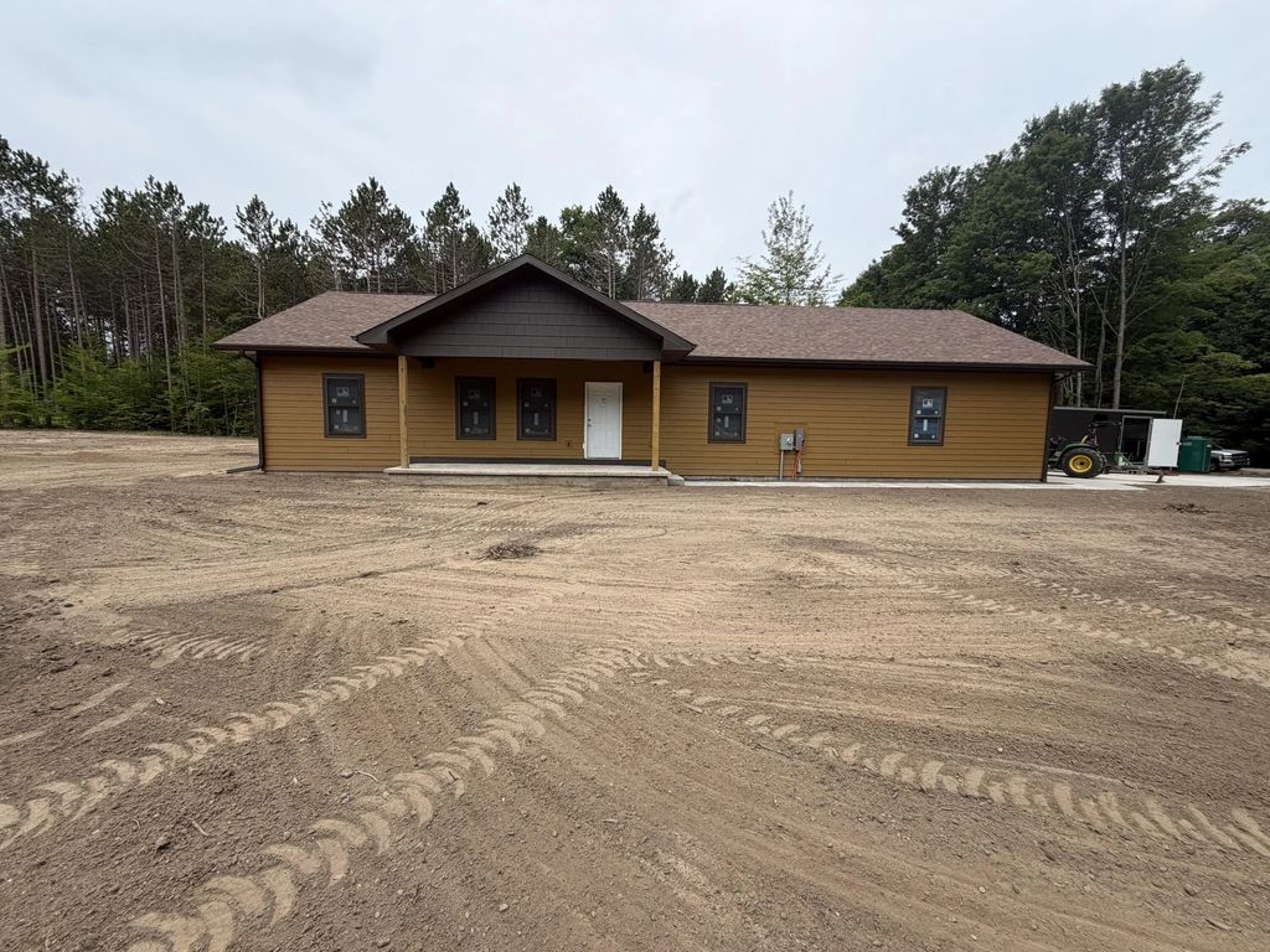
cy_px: 476
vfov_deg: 85.7
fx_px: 514
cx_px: 635
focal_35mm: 14
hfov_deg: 102.1
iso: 25
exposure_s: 1/770
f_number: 2.2
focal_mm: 2.22
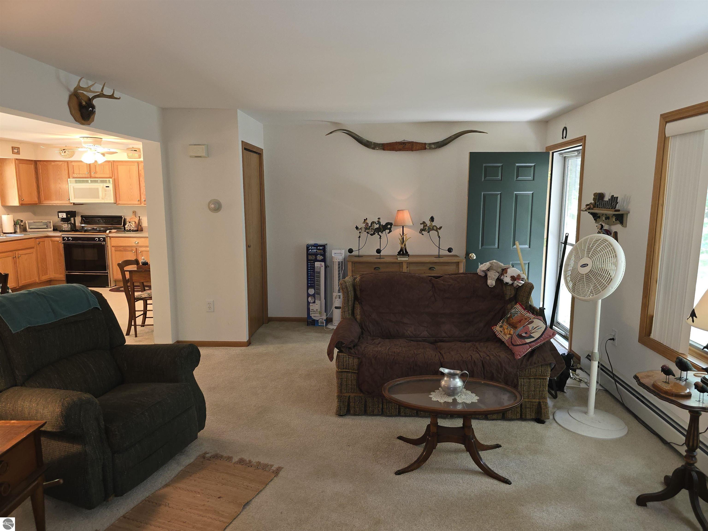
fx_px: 470
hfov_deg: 73.9
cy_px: 266
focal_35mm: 23
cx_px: 354
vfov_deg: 58.9
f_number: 1.7
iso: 160
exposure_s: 1/24
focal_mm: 6.3
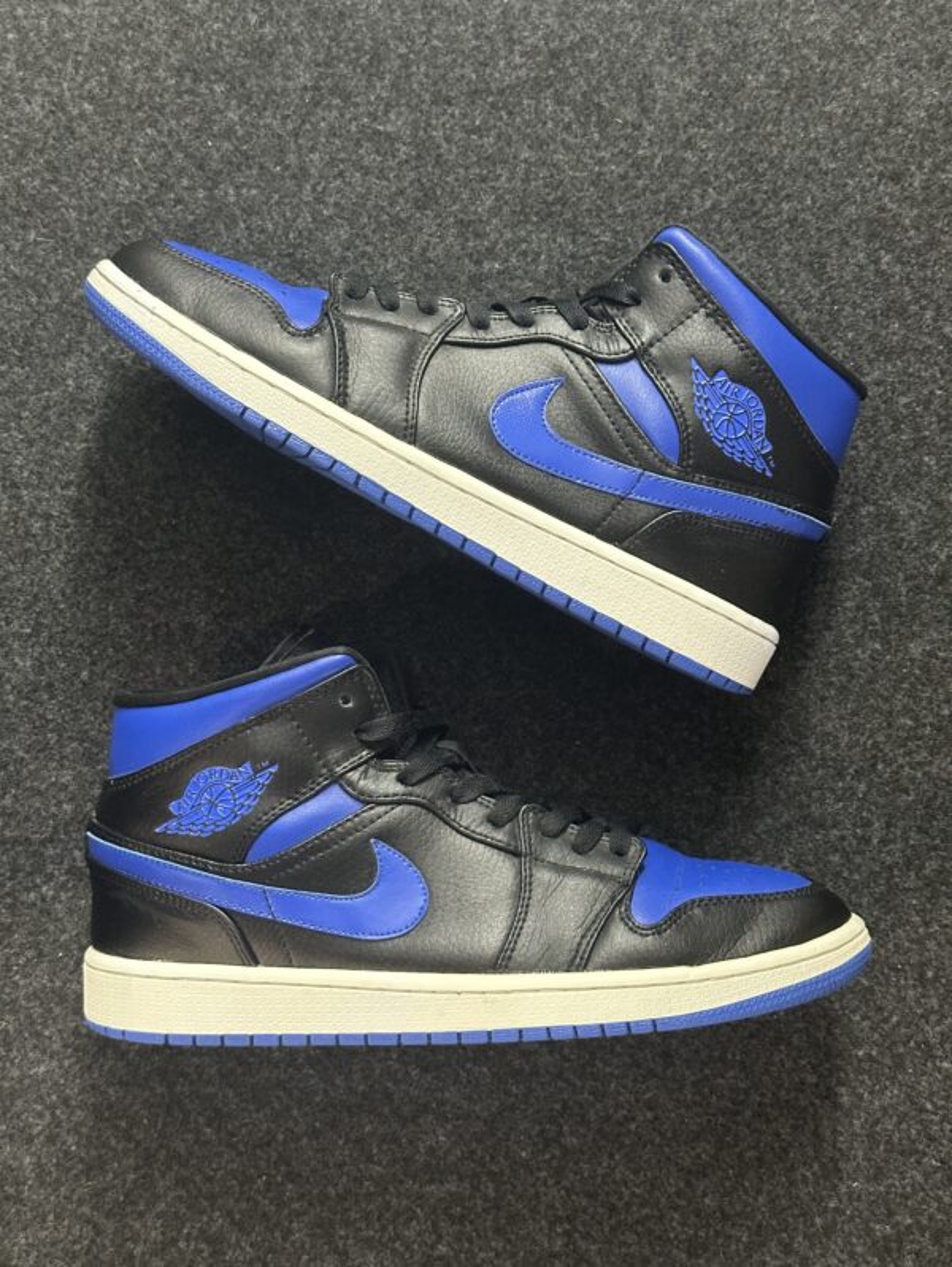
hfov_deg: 30.3
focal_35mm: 48
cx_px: 476
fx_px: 1759
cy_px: 634
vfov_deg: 39.6
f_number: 1.78
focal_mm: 6.86
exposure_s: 1/35
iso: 500
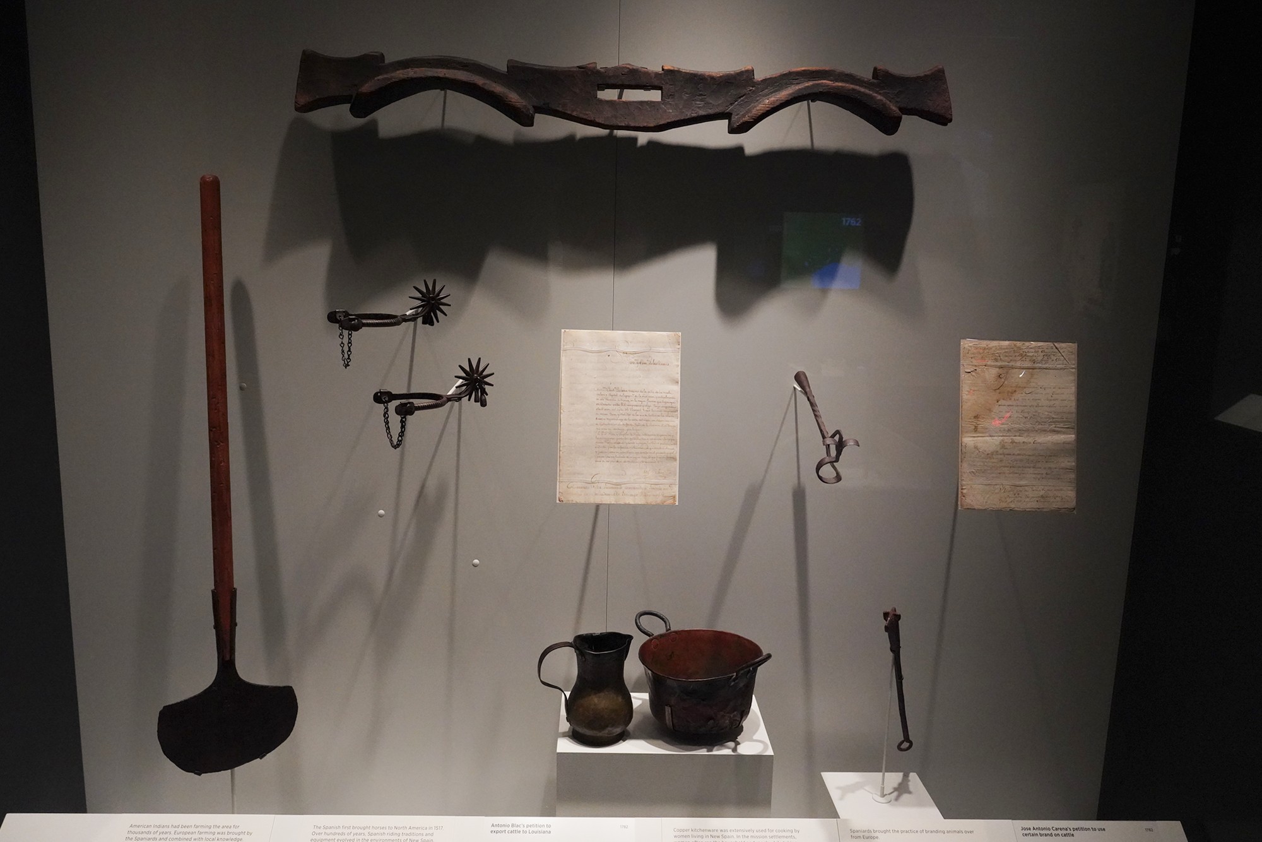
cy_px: 421
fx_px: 982
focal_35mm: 28
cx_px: 631
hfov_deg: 65.5
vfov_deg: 46.4
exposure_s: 1/100
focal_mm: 28
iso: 8000
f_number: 6.3
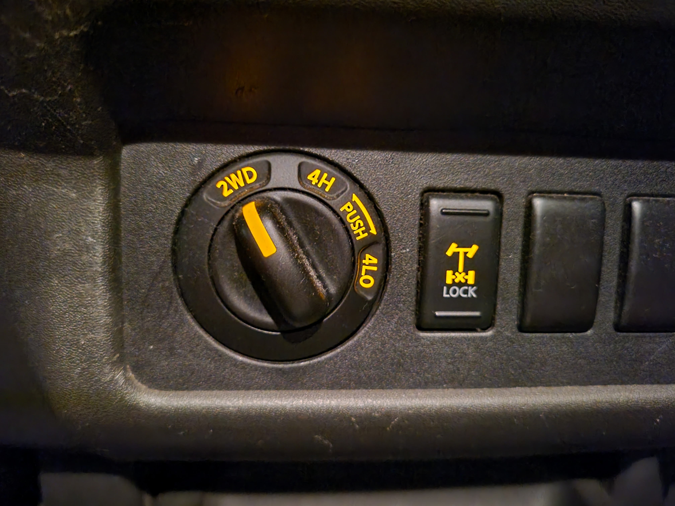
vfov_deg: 53.1
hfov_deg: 67.3
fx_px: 507
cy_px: 253
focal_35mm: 26
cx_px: 338
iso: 2000
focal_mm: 5.4
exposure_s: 1/6.32
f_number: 1.8
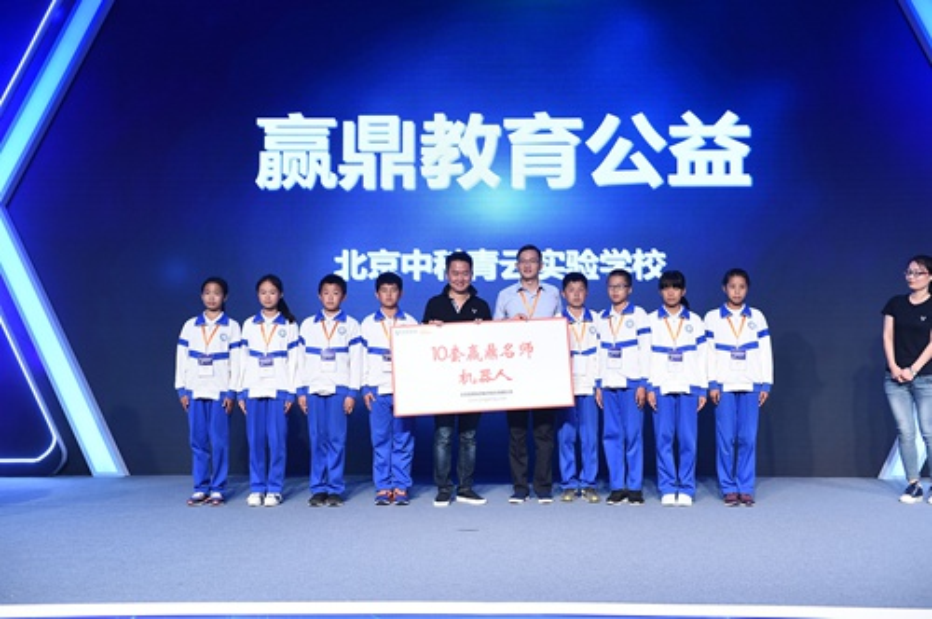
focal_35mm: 38
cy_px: 310
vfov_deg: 35.0
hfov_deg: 50.8
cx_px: 466
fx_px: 982
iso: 1600
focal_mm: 38
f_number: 4.5
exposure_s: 1/160
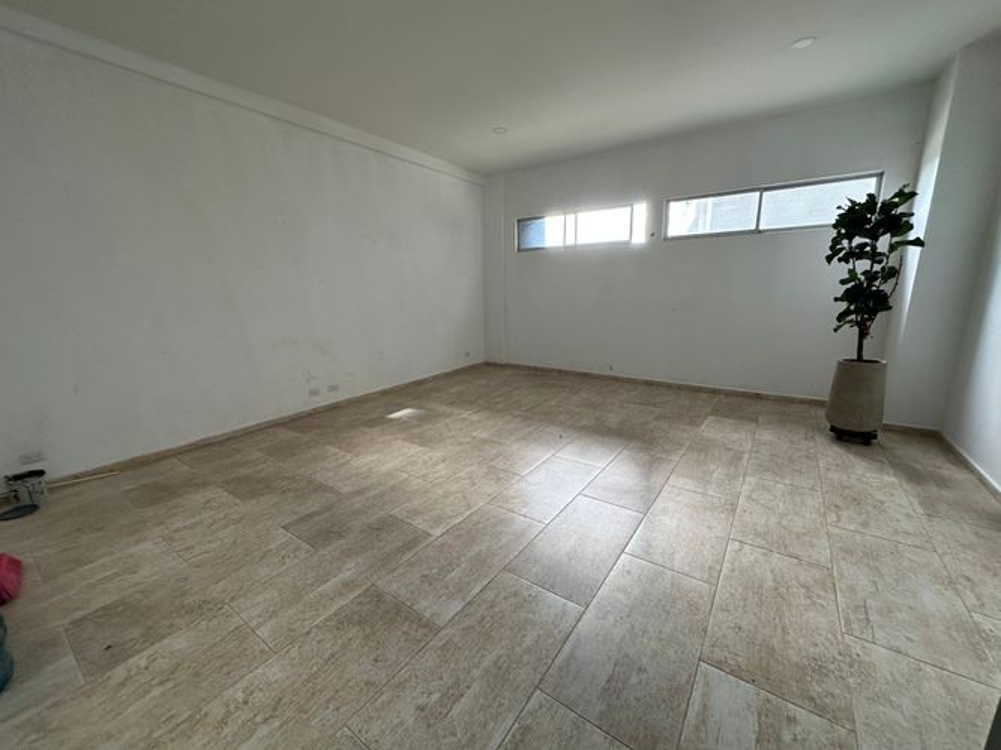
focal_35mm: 14
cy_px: 375
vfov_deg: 85.7
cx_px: 500
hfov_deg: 102.1
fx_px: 405
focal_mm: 2.22
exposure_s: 1/120
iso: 125
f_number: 2.2
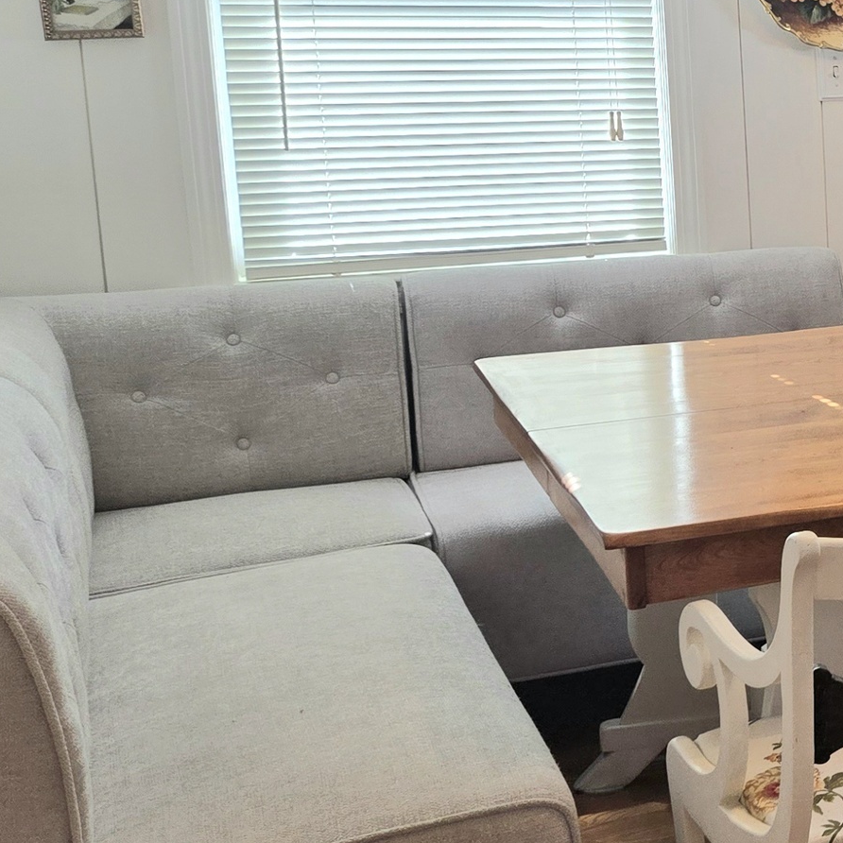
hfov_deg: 20.0
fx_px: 1929
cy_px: 326
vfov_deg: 24.6
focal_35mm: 70
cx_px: 1382
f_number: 1.8
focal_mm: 5.4
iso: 50
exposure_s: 1/120
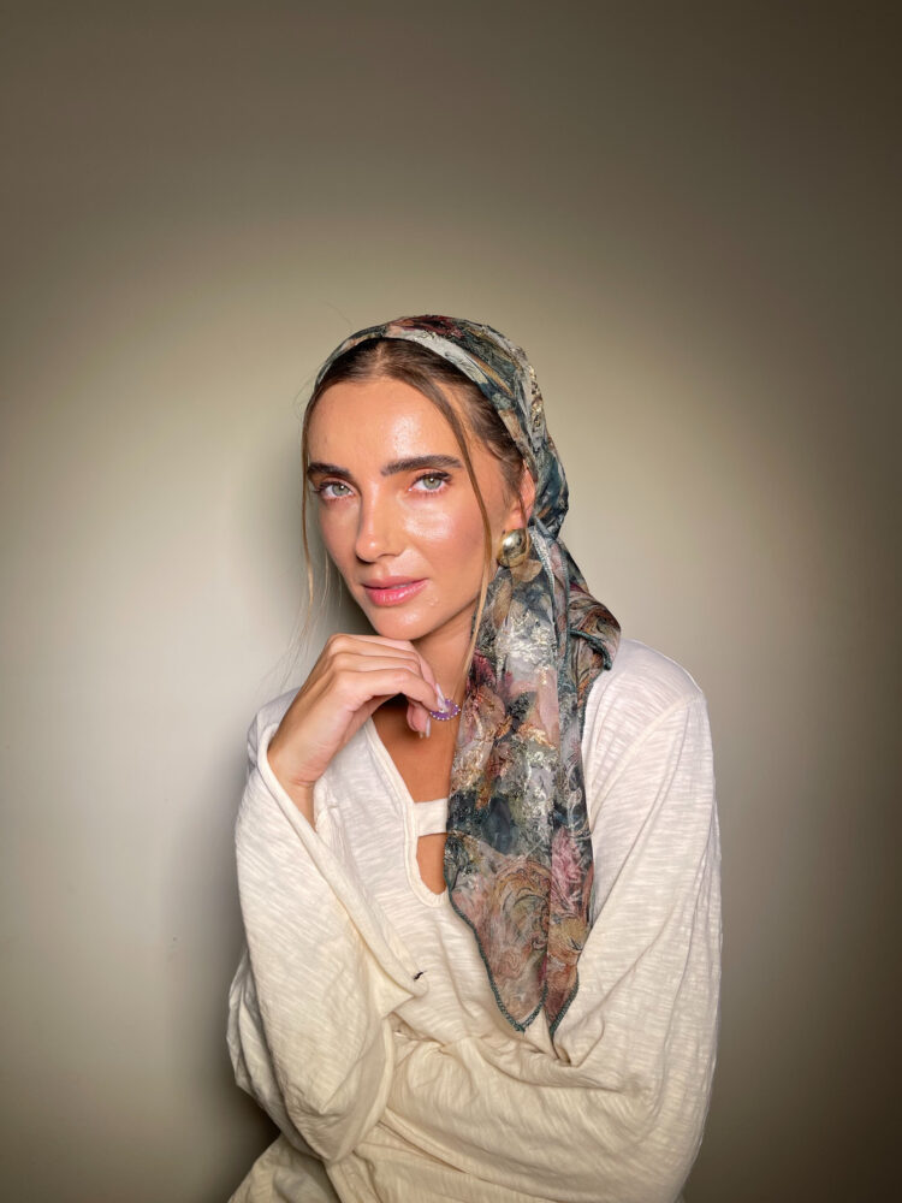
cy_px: 602
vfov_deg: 69.4
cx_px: 451
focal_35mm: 25
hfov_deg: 54.9
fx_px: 869
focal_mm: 5.1
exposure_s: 1/121
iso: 40
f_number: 1.6
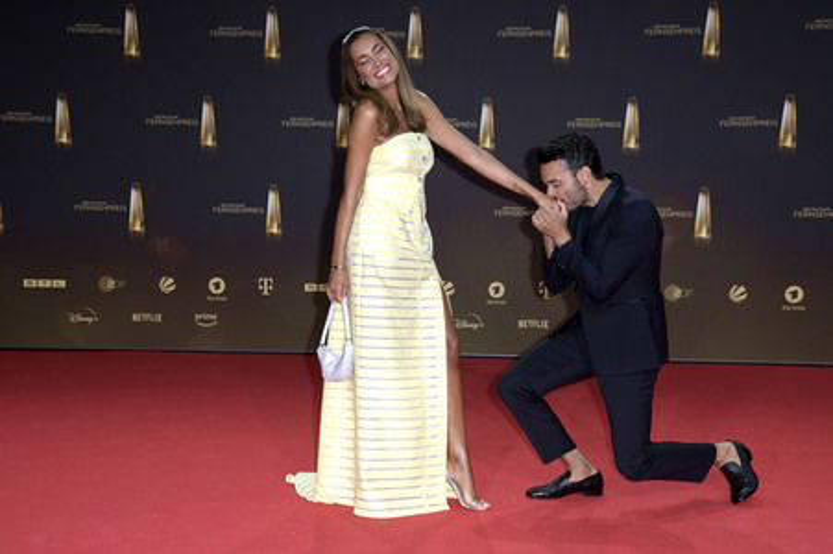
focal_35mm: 55
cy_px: 277
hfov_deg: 36.3
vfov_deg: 24.6
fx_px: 1272
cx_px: 416
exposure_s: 1/250
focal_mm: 55
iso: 800
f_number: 6.3
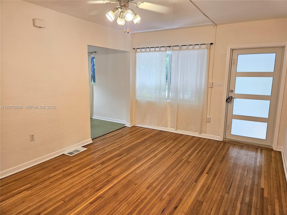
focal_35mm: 23
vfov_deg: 58.9
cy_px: 108
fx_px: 191
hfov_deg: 73.9
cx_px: 144
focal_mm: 5.4
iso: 200
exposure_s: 1/120
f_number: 1.8
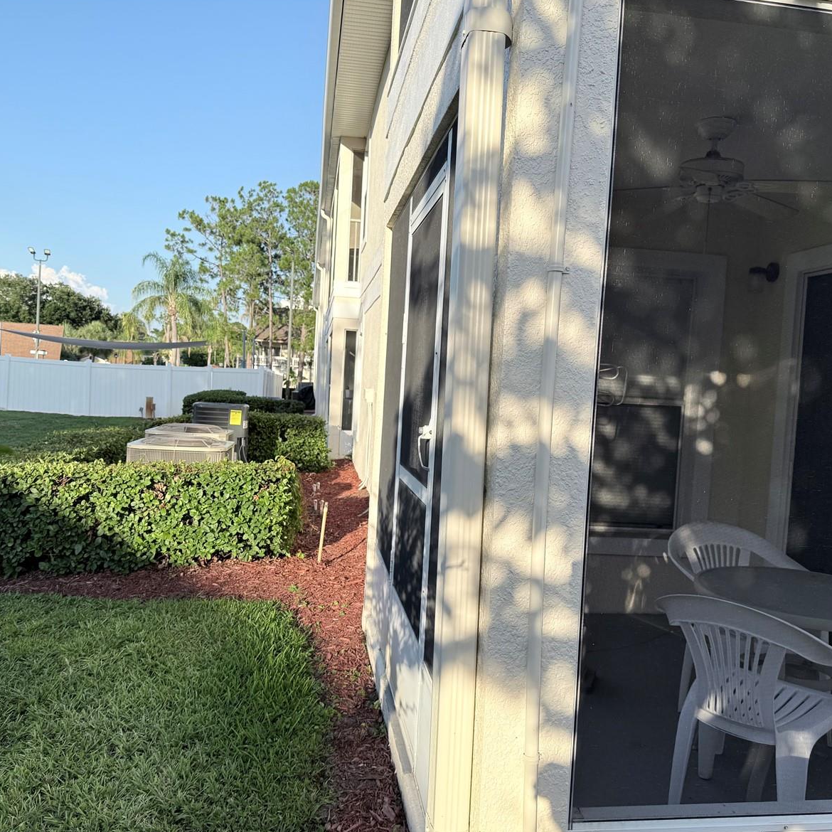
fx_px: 789
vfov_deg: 55.6
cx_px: 418
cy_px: 420
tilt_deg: -1.8
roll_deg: -2.3
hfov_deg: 55.6
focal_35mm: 29
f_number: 1.78
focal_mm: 6.76
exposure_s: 1/2445
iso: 80
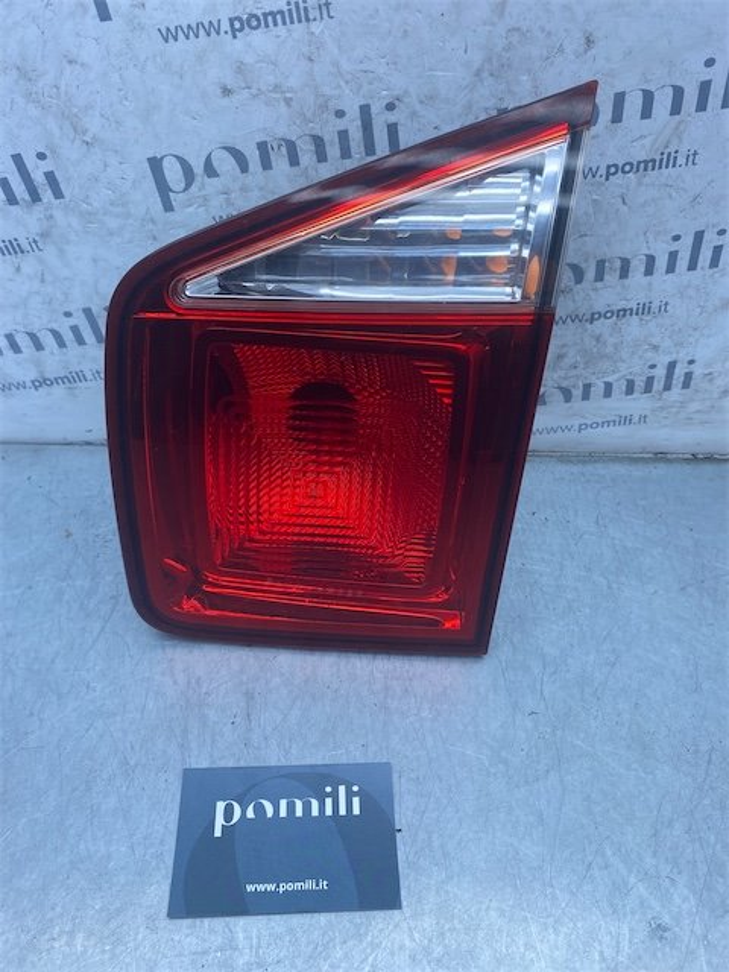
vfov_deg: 67.3
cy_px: 486
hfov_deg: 53.1
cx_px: 364
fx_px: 730
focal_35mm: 26
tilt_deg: -48.6
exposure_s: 1/706
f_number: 1.8
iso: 32
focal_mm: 4.25
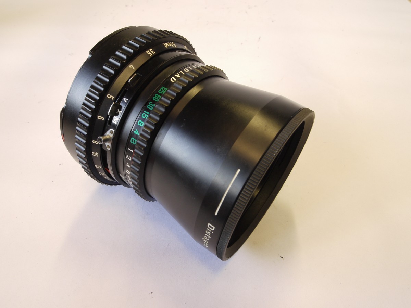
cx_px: 206
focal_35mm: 30
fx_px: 356
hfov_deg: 60.0
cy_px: 154
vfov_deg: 46.8
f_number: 11
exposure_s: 1/10
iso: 400
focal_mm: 15
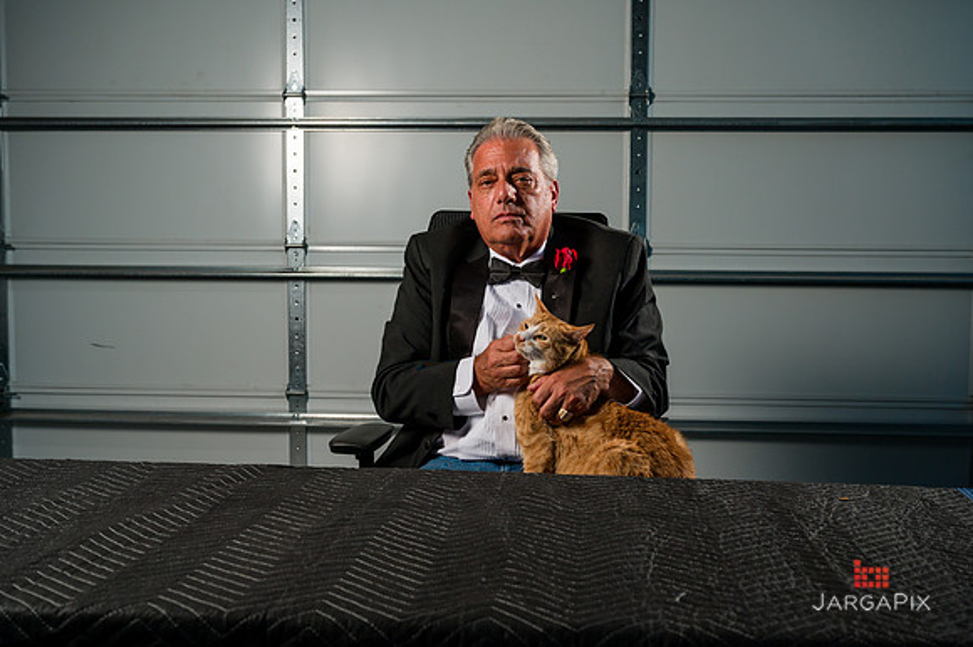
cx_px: 486
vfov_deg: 34.2
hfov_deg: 49.6
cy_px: 324
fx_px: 1053
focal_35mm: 39
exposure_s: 1/200
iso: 400
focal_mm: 39
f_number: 5.6
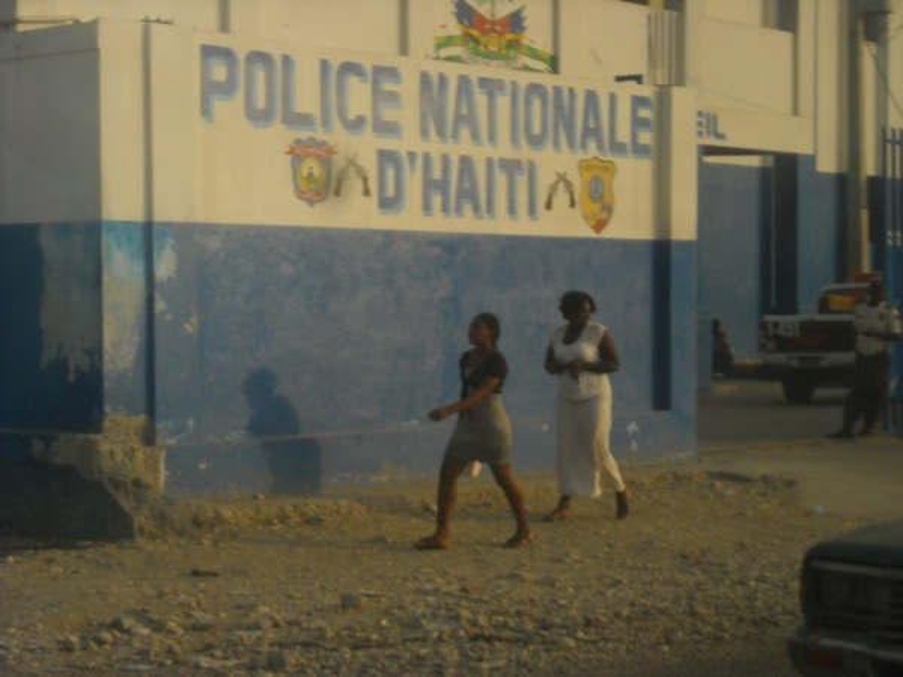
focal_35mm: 94
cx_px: 452
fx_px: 2452
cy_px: 338
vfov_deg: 15.7
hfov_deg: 20.9
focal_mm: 15.32
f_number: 4.4
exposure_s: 1/250
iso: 191
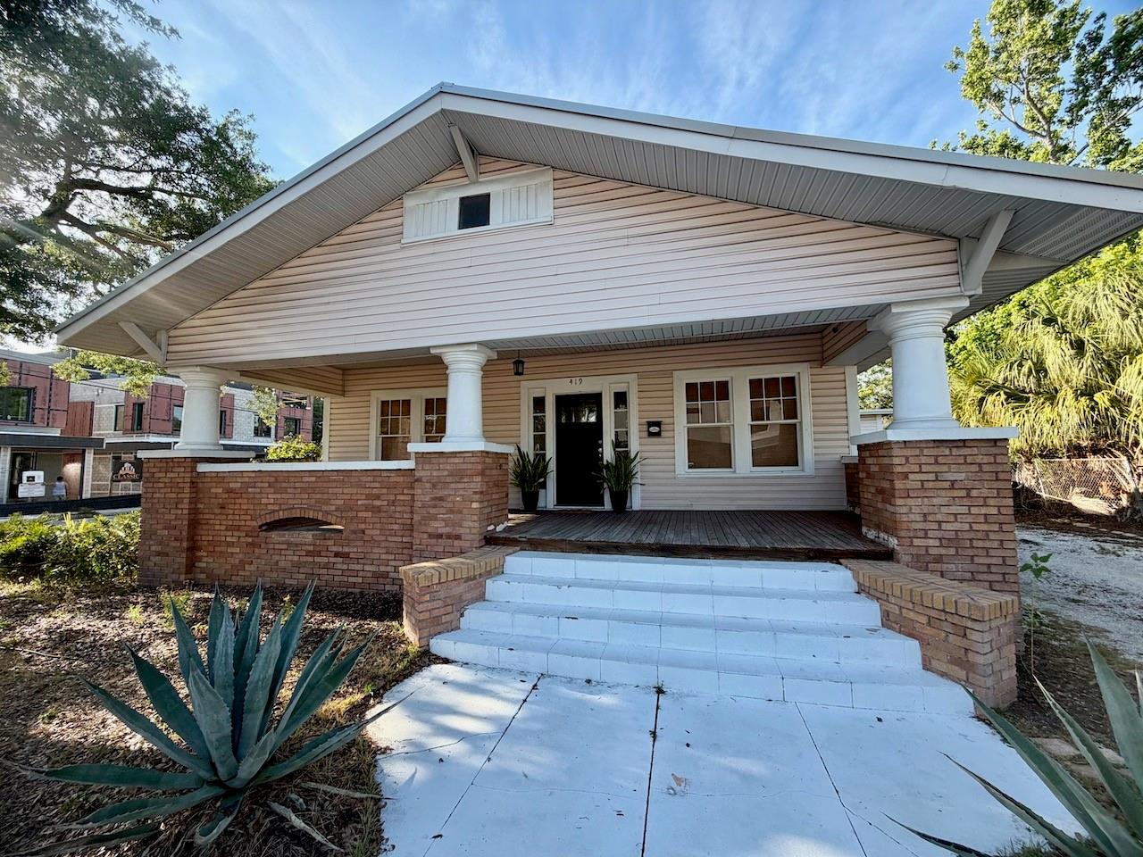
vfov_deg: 85.7
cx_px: 572
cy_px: 428
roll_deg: +1.0
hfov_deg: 102.1
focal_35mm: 14
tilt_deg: +5.1
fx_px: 462
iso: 50
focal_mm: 2.22
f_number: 2.2
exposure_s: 1/502
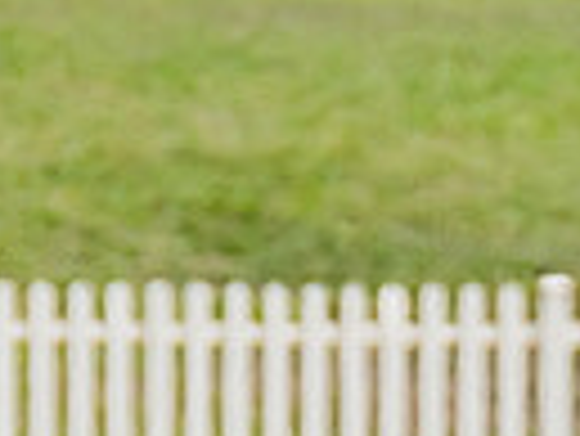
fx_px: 50732
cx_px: 1005
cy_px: 157
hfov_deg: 0.7
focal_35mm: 3025
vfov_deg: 0.5
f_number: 9
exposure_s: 1/2000
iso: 800
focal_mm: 600
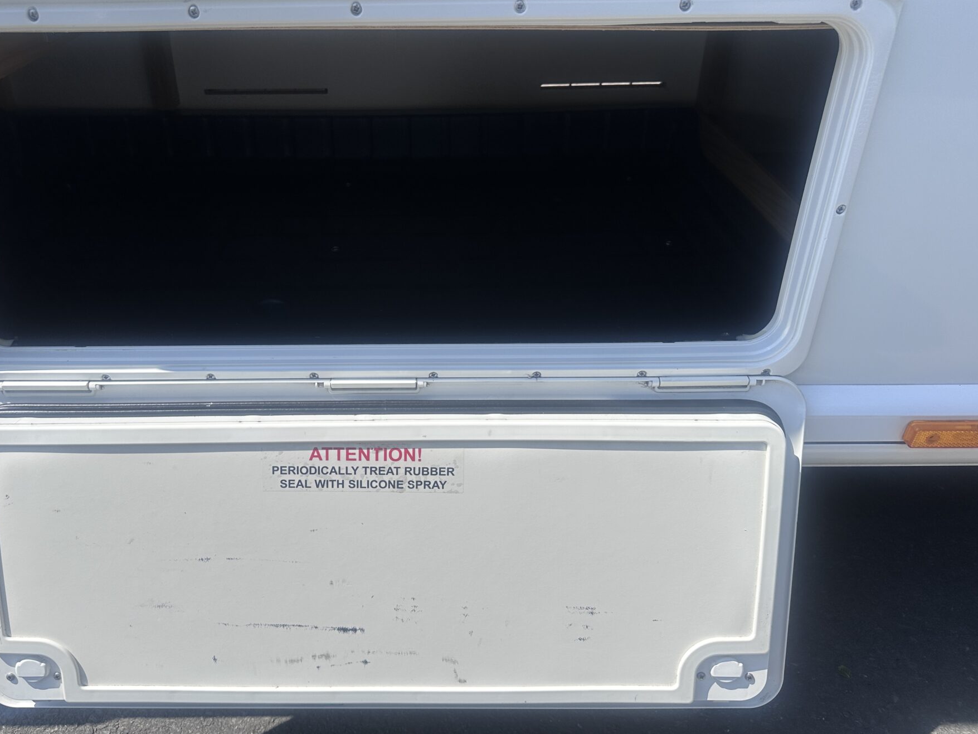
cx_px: 415
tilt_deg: -28.6
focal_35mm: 28
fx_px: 791
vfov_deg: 49.7
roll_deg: -0.4
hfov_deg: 63.1
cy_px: 327
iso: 80
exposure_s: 1/5525
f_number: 1.78
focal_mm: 6.86
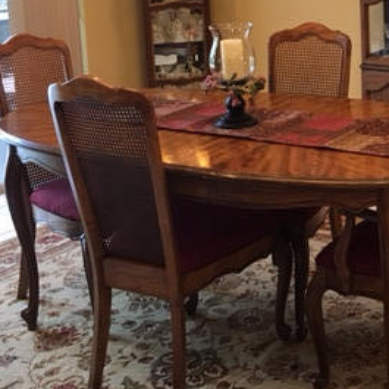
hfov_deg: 27.1
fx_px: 788
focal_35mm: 62
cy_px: 53
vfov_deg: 26.9
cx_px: 323
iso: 125
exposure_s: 1/30
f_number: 2.2
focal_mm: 4.15
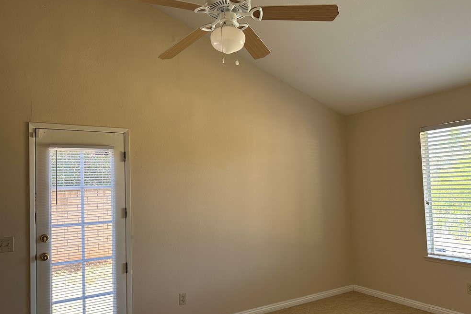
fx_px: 340
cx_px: 234
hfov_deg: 69.4
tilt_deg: +2.7
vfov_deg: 49.4
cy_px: 174
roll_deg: +1.9
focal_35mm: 26
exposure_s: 1/134
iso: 125
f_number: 1.78
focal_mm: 6.86
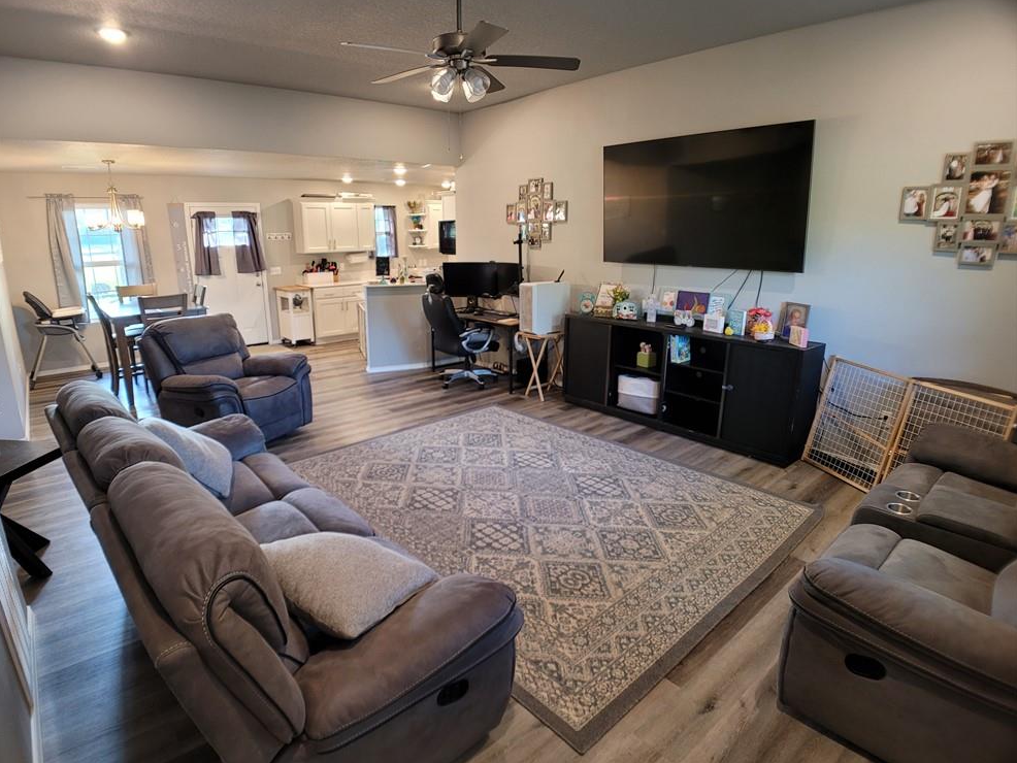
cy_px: 385
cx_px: 491
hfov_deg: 65.3
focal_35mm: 27
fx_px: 793
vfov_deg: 51.4
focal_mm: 5.4
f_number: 1.8
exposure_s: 1/40
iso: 200
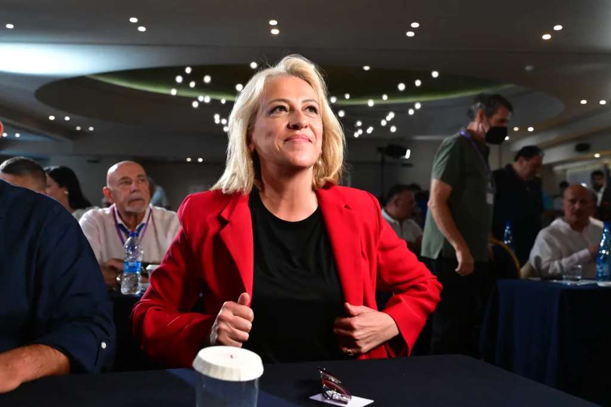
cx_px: 306
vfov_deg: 36.9
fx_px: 611
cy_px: 204
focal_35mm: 36
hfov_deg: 53.1
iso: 8000
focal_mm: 36
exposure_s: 1/320
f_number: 4.5
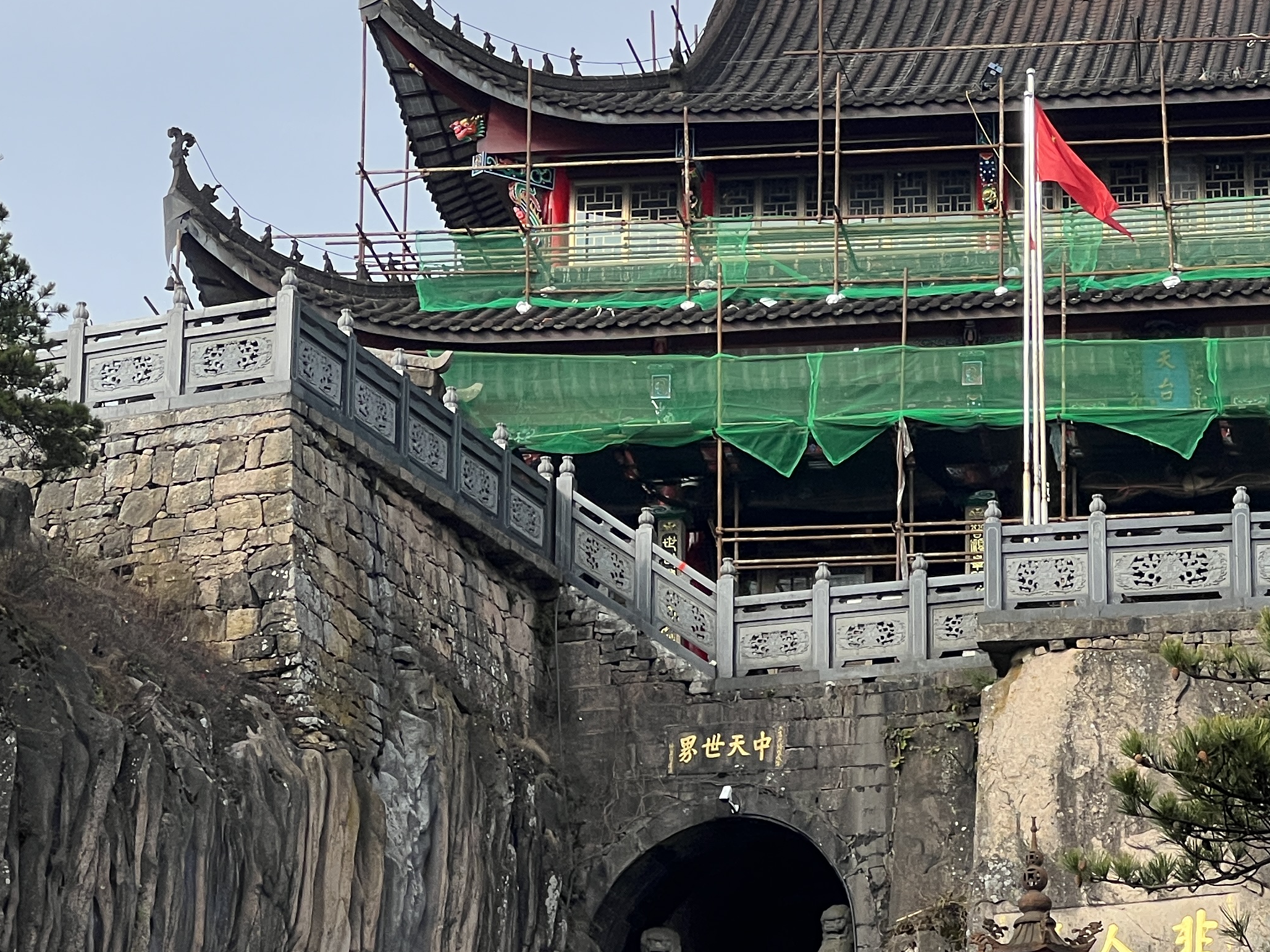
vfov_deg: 9.8
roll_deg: +1.3
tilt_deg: +20.3
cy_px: 324
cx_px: 843
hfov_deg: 13.1
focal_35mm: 151
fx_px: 5540
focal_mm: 9
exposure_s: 1/605
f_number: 2.8
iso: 32
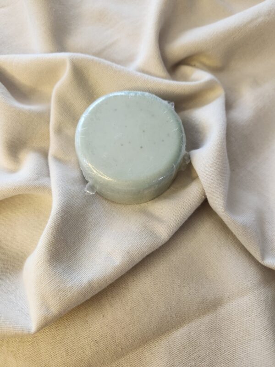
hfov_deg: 58.9
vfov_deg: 73.9
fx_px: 244
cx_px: 138
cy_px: 184
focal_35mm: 23
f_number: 1.8
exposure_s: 1/180
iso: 200
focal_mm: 5.4
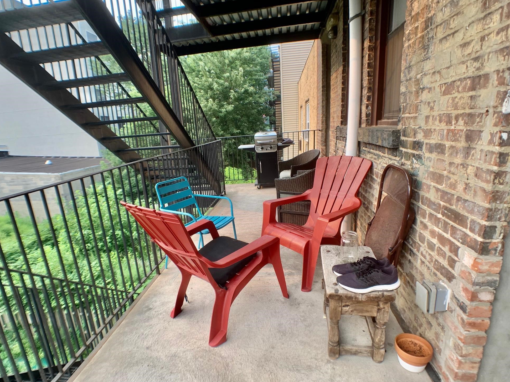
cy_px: 189
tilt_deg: -14.3
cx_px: 254
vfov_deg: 51.4
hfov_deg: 65.3
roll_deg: +5.0
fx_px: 398
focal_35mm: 27
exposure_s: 1/141
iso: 25
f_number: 1.8
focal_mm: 4.25
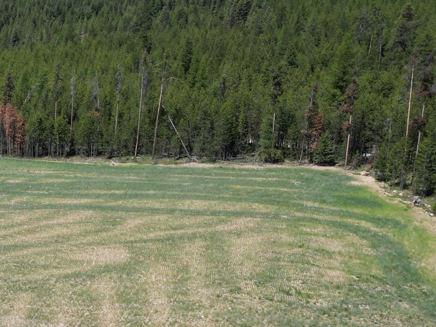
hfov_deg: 27.6
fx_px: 756
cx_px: -108
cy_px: 156
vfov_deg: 24.4
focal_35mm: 60
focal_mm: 6.72
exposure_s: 1/2500
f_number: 1.7
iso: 100
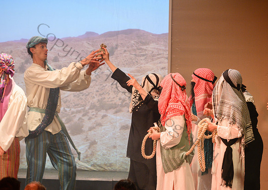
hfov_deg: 10.6
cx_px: 192
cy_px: 109
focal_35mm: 189
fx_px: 1439
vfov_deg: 7.6
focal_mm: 135
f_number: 2.8
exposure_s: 1/160
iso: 640
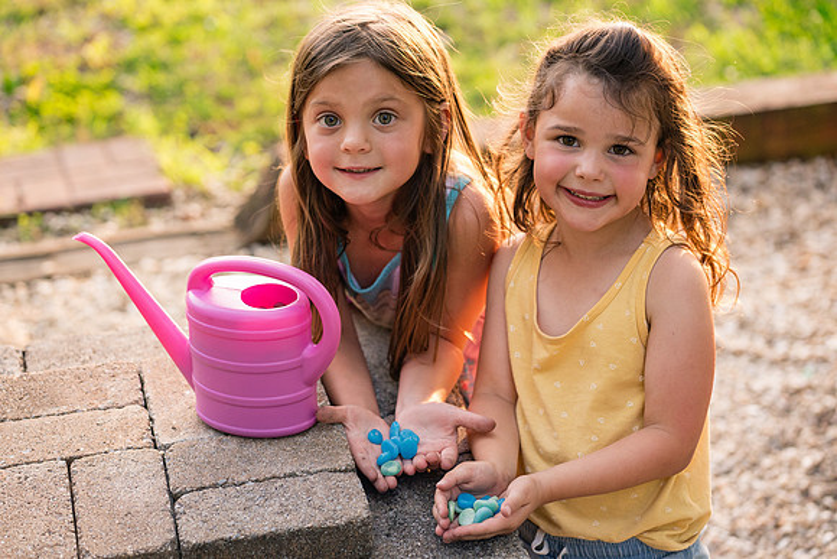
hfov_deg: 23.9
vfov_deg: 16.1
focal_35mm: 85
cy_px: 280
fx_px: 1977
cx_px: 418
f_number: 3.5
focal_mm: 85
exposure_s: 1/400
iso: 1000
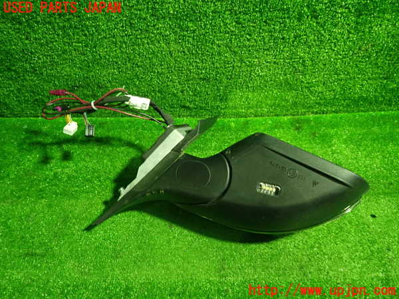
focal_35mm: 25
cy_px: 150
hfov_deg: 69.4
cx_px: 200
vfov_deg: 54.9
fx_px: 288
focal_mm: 4.5
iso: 400
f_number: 2
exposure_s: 1/30
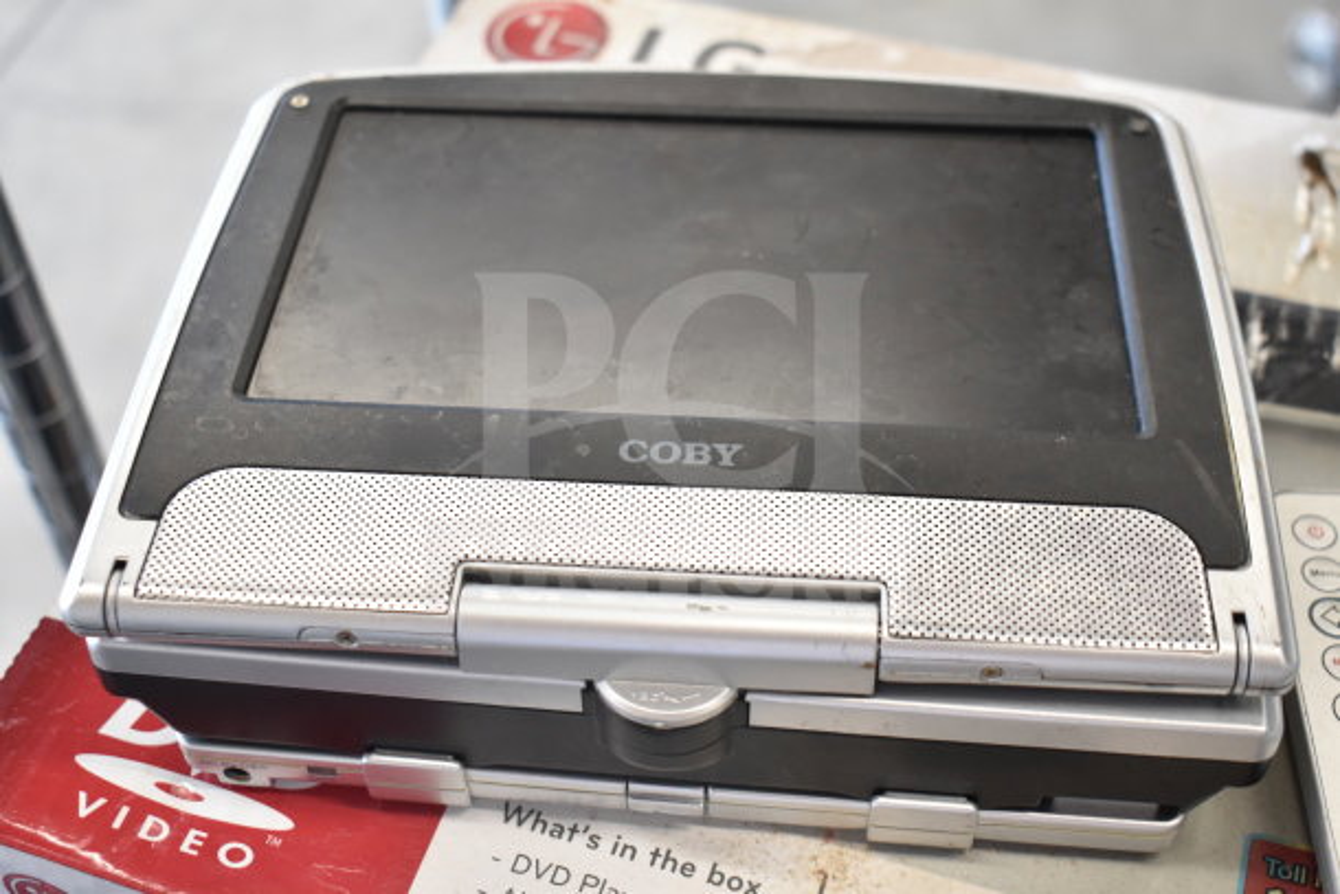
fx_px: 1787
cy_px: 447
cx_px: 670
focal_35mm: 48
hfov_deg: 41.1
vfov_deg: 28.1
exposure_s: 1/50
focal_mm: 32
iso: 800
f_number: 4.5
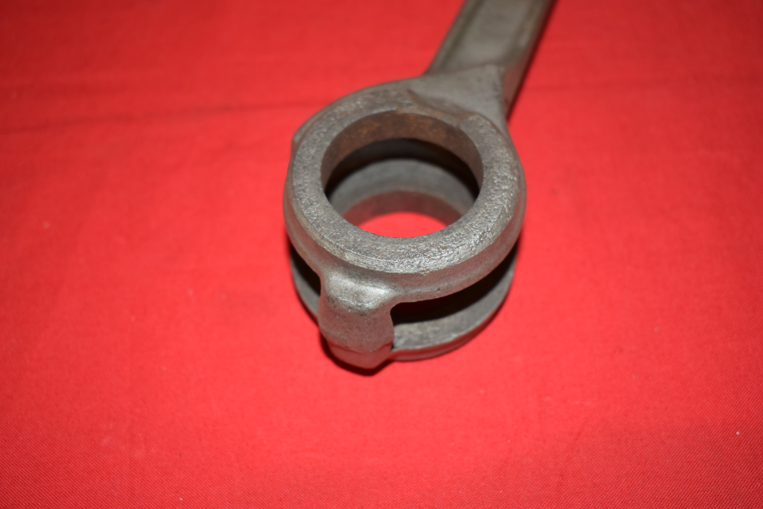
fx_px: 1081
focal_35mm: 51
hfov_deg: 38.9
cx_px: 382
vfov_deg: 26.5
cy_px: 254
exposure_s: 1/125
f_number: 5
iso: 640
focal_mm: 34
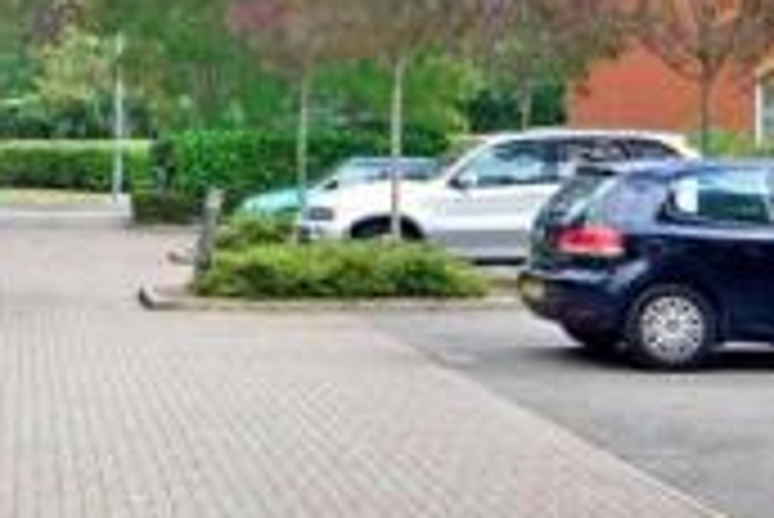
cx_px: -22
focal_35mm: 80
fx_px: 1721
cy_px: 106
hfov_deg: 24.1
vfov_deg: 17.0
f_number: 14
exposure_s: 1/15
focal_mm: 14
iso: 200
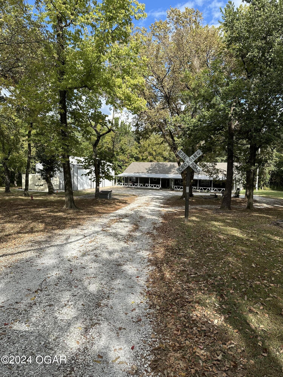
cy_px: 188
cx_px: 142
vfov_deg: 71.6
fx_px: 262
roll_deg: -1.3
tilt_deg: -4.3
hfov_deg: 56.8
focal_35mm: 24
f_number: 1.78
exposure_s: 1/2410
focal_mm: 6.86
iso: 80
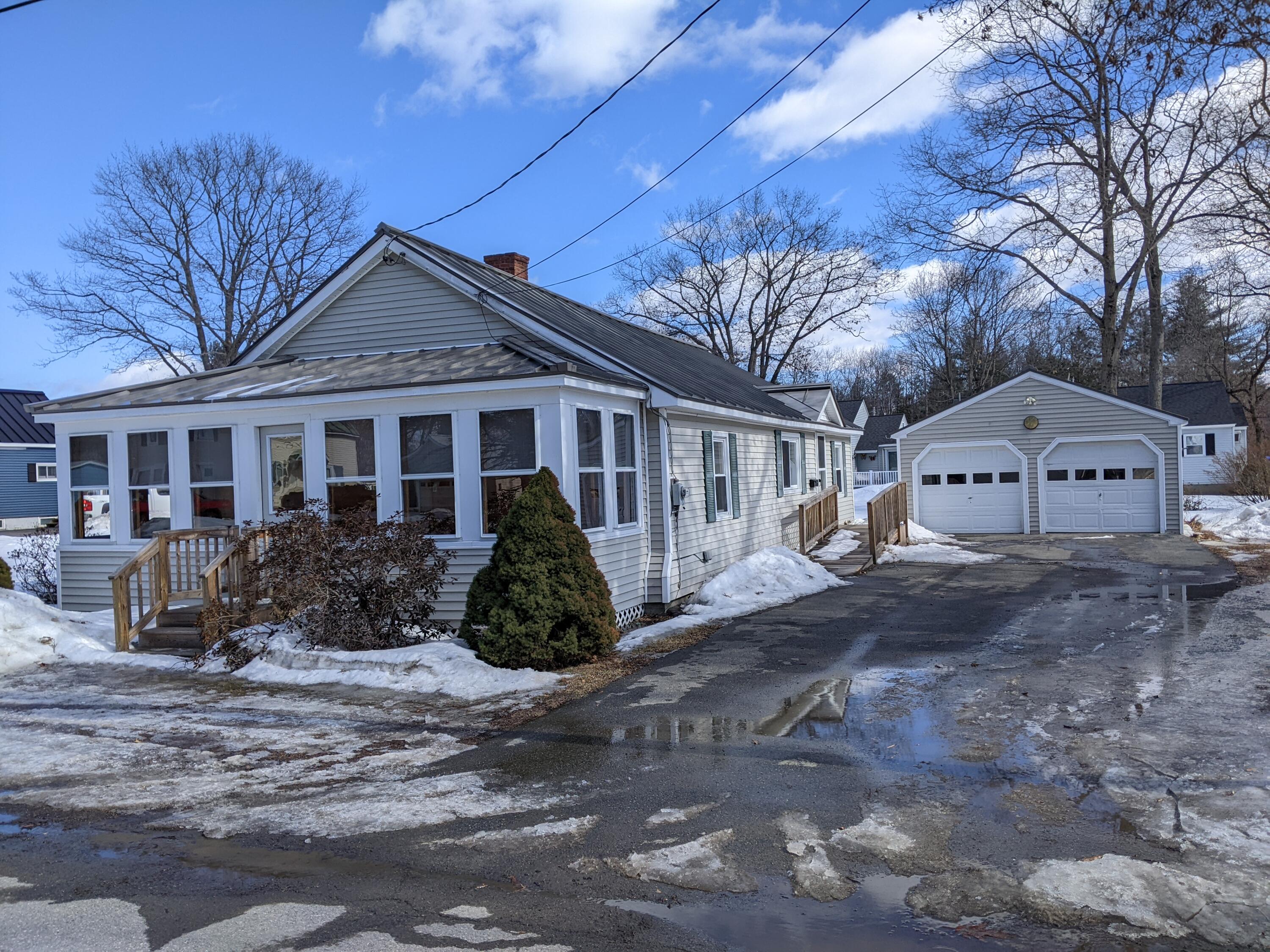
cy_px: 476
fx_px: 991
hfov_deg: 65.3
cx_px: 635
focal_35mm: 27
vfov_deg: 51.4
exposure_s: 1/2933
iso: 57
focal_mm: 4.44
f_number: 1.8
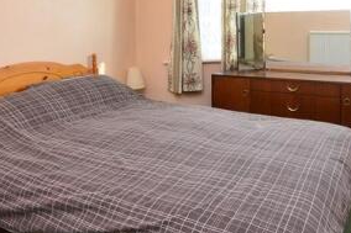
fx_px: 372
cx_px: 162
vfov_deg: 33.2
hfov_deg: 50.5
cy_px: 25
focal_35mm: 38
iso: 200
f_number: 5
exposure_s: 1/40
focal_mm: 11
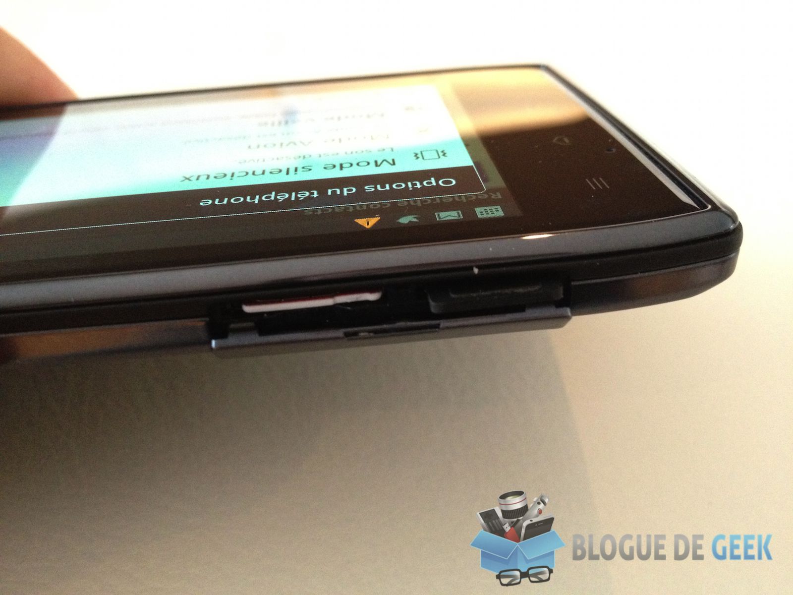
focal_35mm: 35
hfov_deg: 52.6
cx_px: 396
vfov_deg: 40.7
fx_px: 802
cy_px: 298
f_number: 2.4
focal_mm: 4.28
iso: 400
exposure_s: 1/20
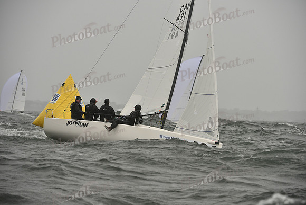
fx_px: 1870
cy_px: 102
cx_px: 153
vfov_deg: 6.2
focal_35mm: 220
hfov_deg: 9.4
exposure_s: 1/1000
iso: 400
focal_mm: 220
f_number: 5.6
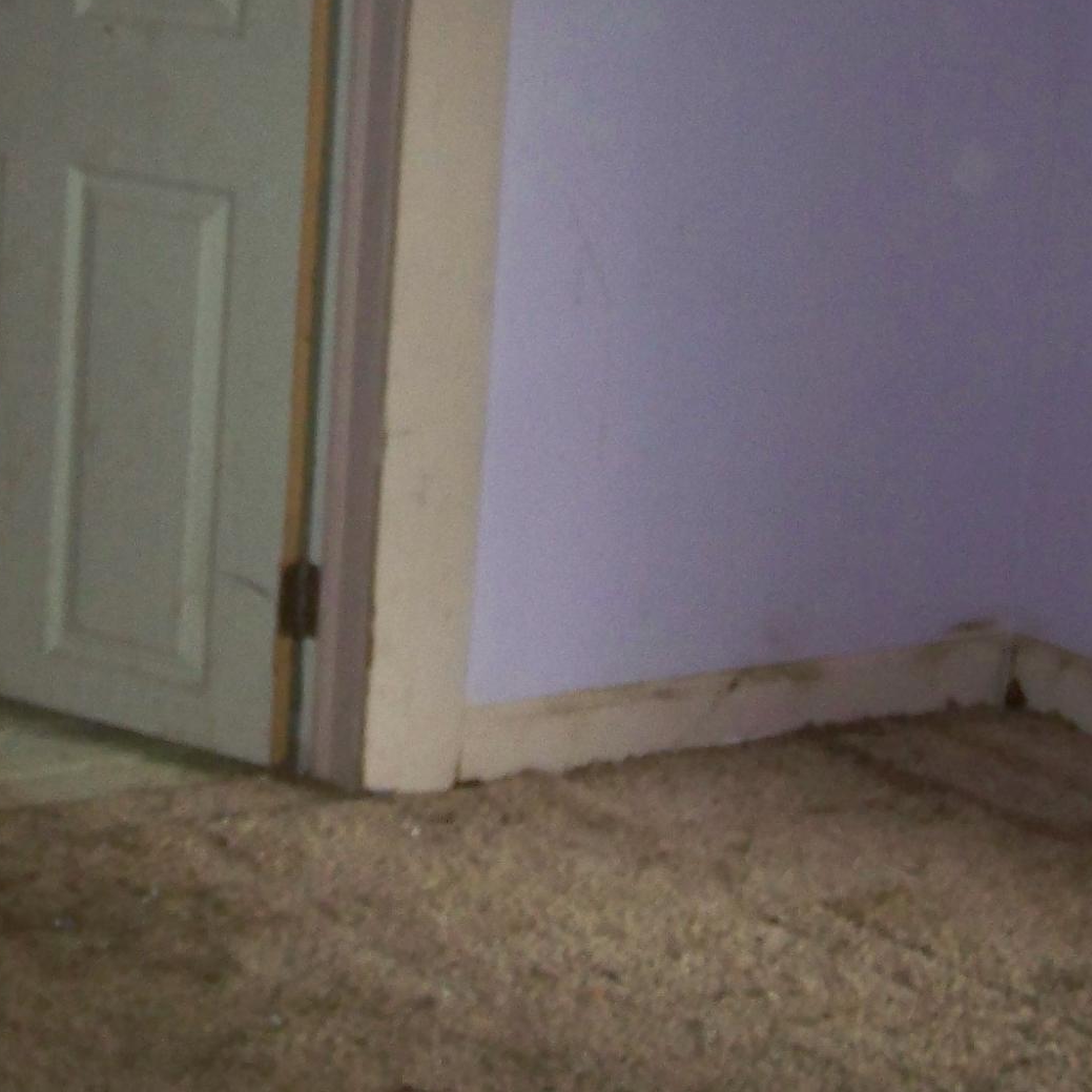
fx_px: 3462
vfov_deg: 17.8
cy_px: 298
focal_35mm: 97
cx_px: 182
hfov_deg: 17.7
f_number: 2.8
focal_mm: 6.3
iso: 200
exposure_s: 1/30
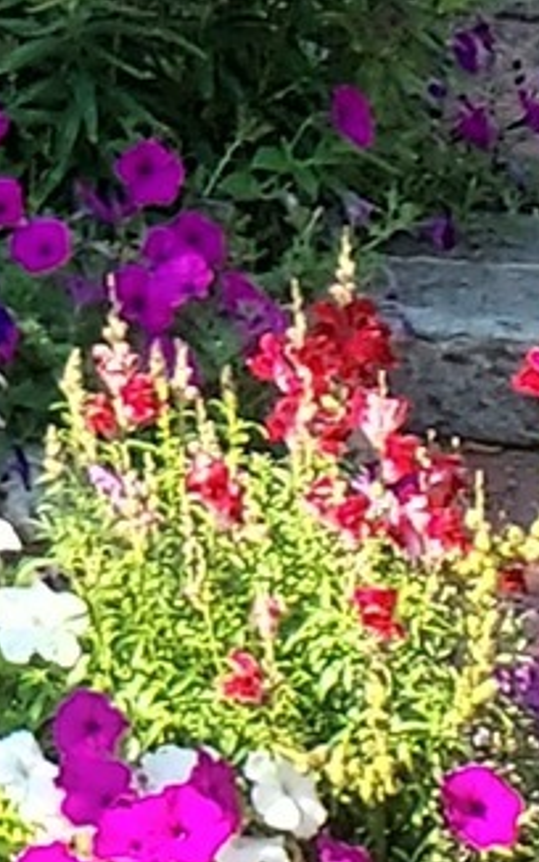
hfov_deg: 4.6
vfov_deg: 7.6
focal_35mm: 240
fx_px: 5636
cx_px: -2272
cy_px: -1750
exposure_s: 1/220
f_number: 1.8
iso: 40
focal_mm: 4.6
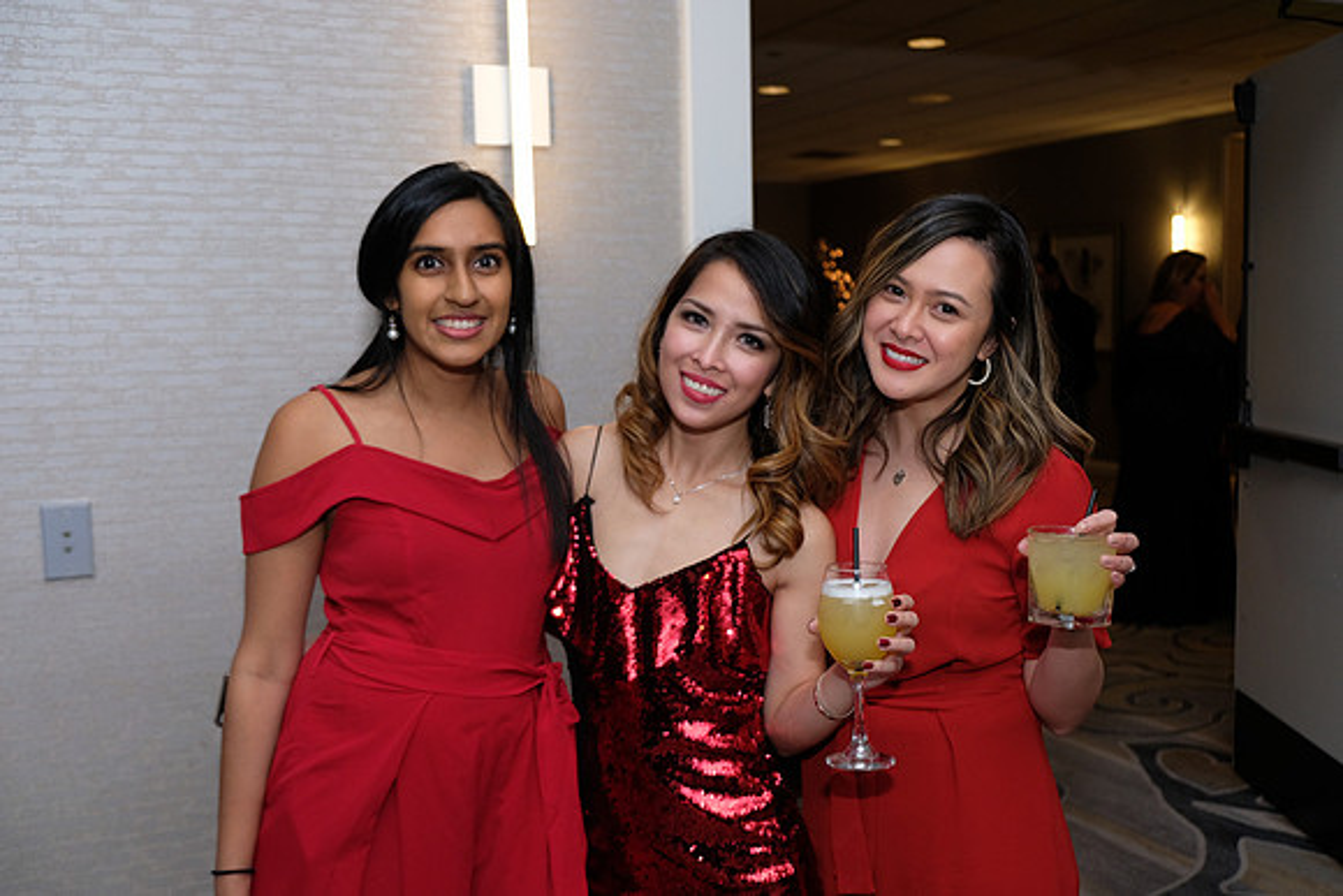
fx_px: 1418
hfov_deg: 50.7
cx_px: 672
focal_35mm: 38
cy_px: 448
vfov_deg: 35.1
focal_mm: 25.4
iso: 800
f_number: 3.2
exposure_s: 1/180
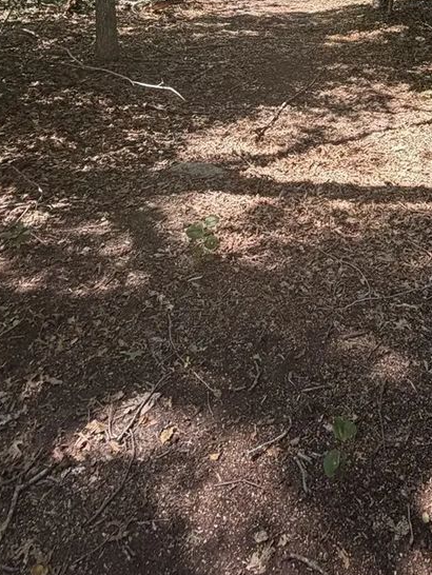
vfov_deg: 43.2
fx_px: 582
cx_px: 323
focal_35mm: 35
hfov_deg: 39.6
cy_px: -29
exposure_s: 1/143
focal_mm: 2.22
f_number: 2.2
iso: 40
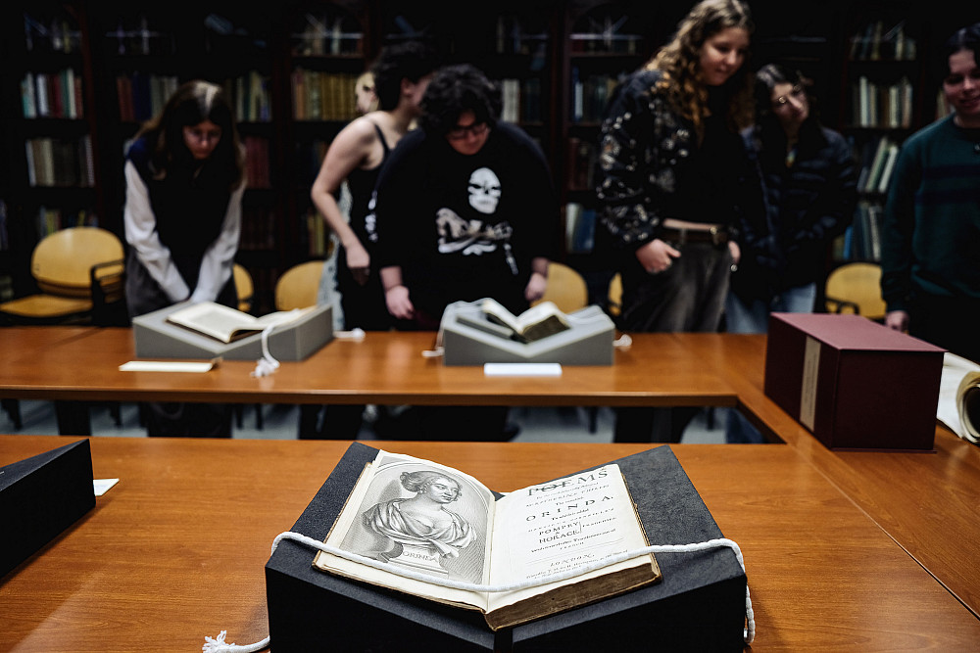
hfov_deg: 67.4
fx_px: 735
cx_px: 490
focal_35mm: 27
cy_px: 326
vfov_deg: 47.9
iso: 250
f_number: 1.4
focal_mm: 18
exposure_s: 1/125
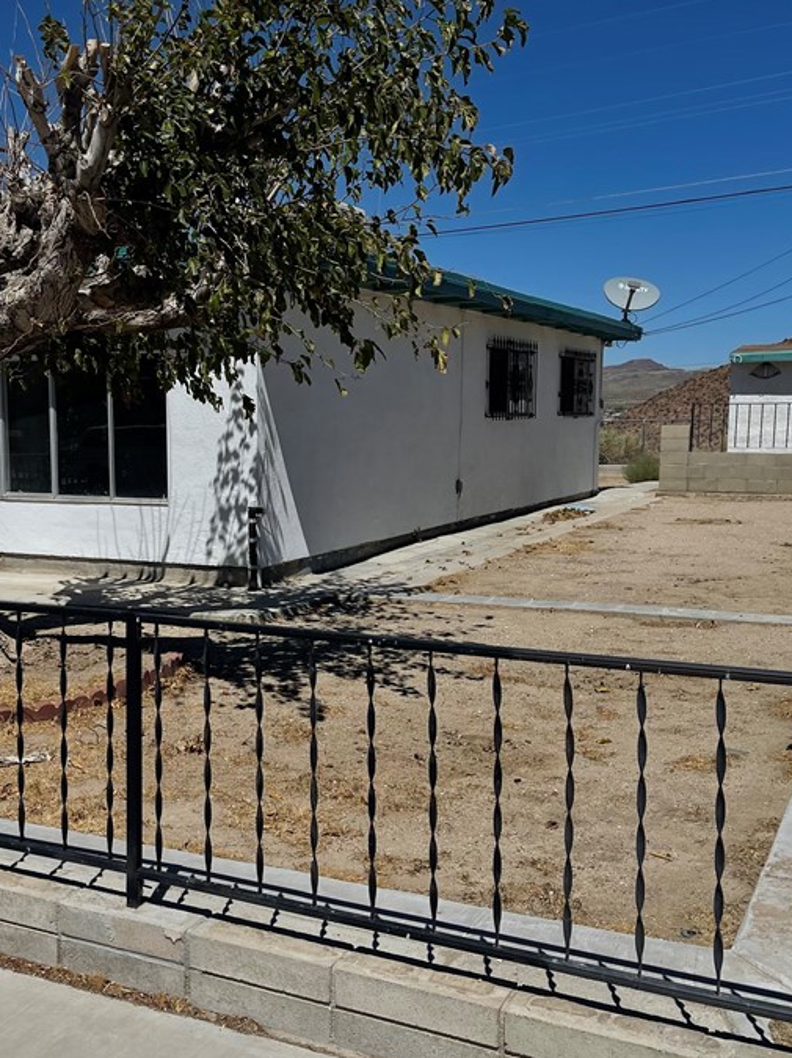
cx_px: 207
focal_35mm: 38
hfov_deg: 36.9
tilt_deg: -8.4
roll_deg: +0.8
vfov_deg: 49.0
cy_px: 562
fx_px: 1160
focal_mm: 5.1
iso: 40
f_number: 1.6
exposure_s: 1/15152
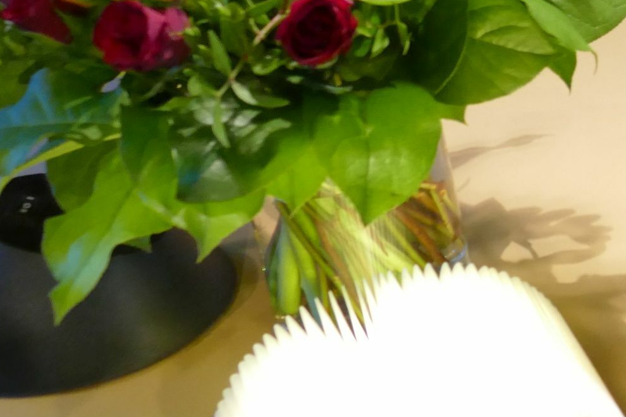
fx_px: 1739
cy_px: -59
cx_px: 832
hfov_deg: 18.8
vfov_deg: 13.4
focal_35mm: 100
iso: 500
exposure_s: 1/80
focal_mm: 11.86
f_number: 3
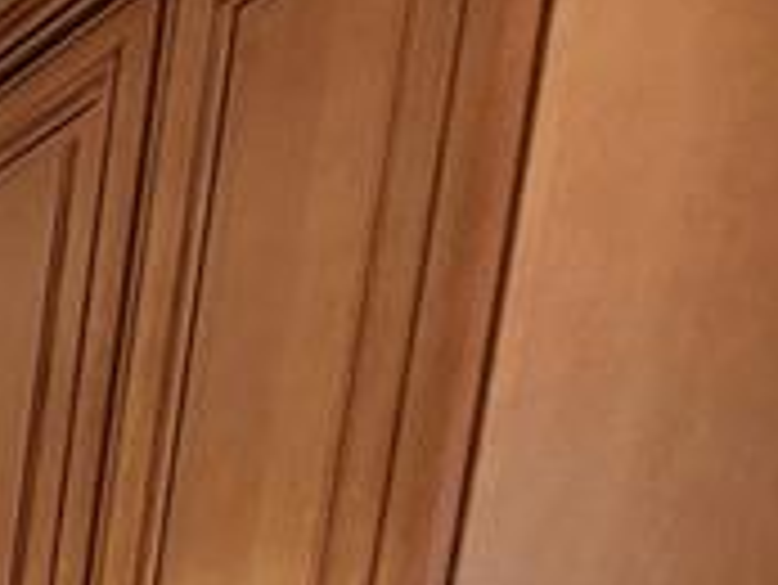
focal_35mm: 77
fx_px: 1732
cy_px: 1418
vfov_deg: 13.6
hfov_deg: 13.6
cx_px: -1264
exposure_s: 1/60
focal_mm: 1.74
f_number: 2.2
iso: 200
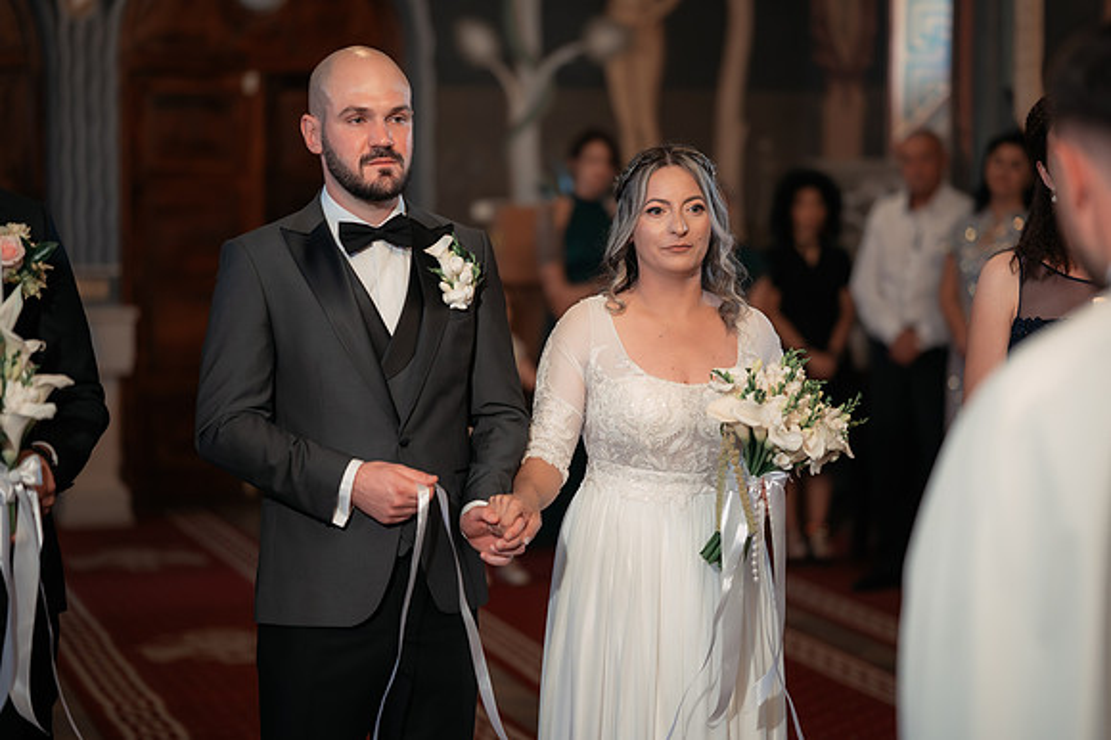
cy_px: 370
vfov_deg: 16.1
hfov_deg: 23.9
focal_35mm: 85
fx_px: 2622
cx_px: 556
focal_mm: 85
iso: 1600
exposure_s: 1/200
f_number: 1.8
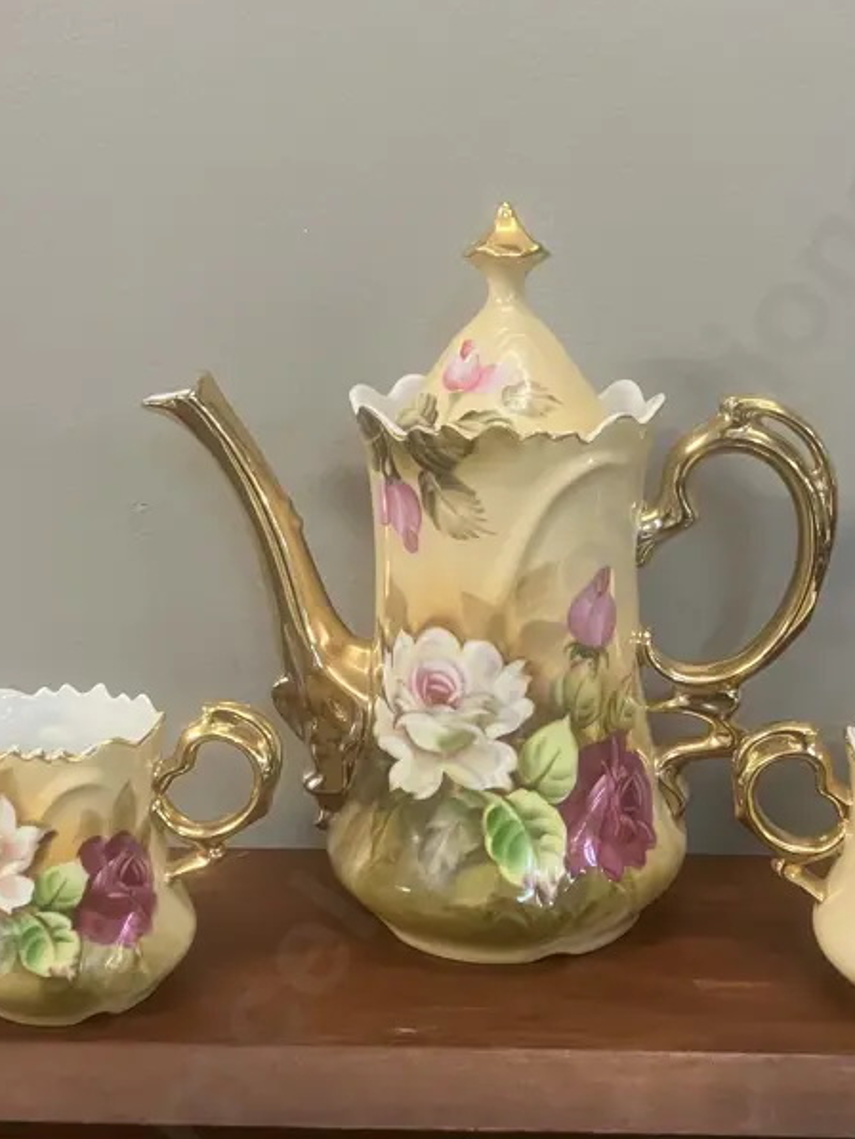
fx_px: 1580
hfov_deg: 30.1
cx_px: 540
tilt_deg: -14.7
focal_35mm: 48
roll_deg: -0.6
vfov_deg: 39.6
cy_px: 652
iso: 250
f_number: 1.8
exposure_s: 1/50
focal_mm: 3.99
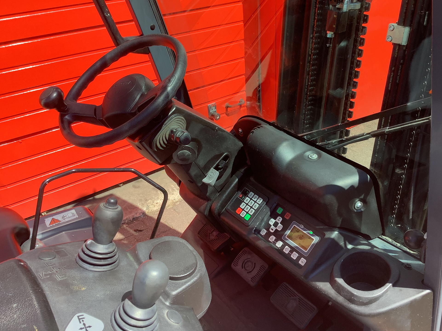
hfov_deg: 55.3
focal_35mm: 33
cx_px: 232
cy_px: 165
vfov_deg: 42.9
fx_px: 421
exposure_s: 1/288
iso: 25
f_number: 2.4
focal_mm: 3.3
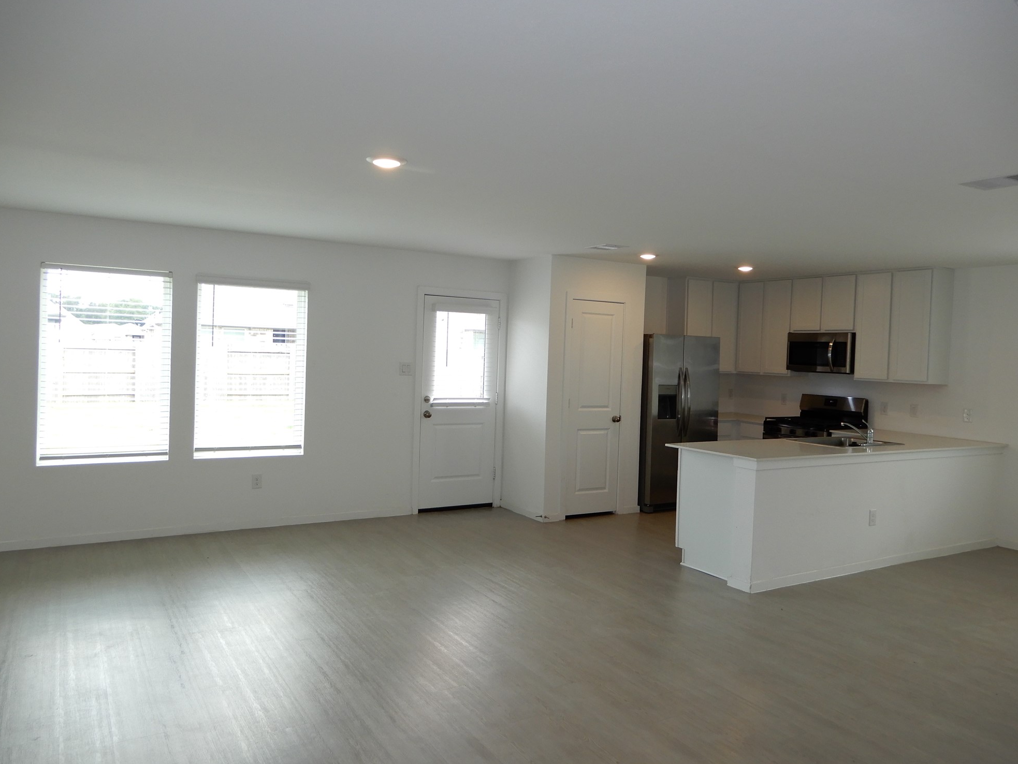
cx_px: 516
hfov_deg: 69.4
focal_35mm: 25
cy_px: 368
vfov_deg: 54.9
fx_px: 735
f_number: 3.4
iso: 110
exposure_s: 1/60
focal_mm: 4.3
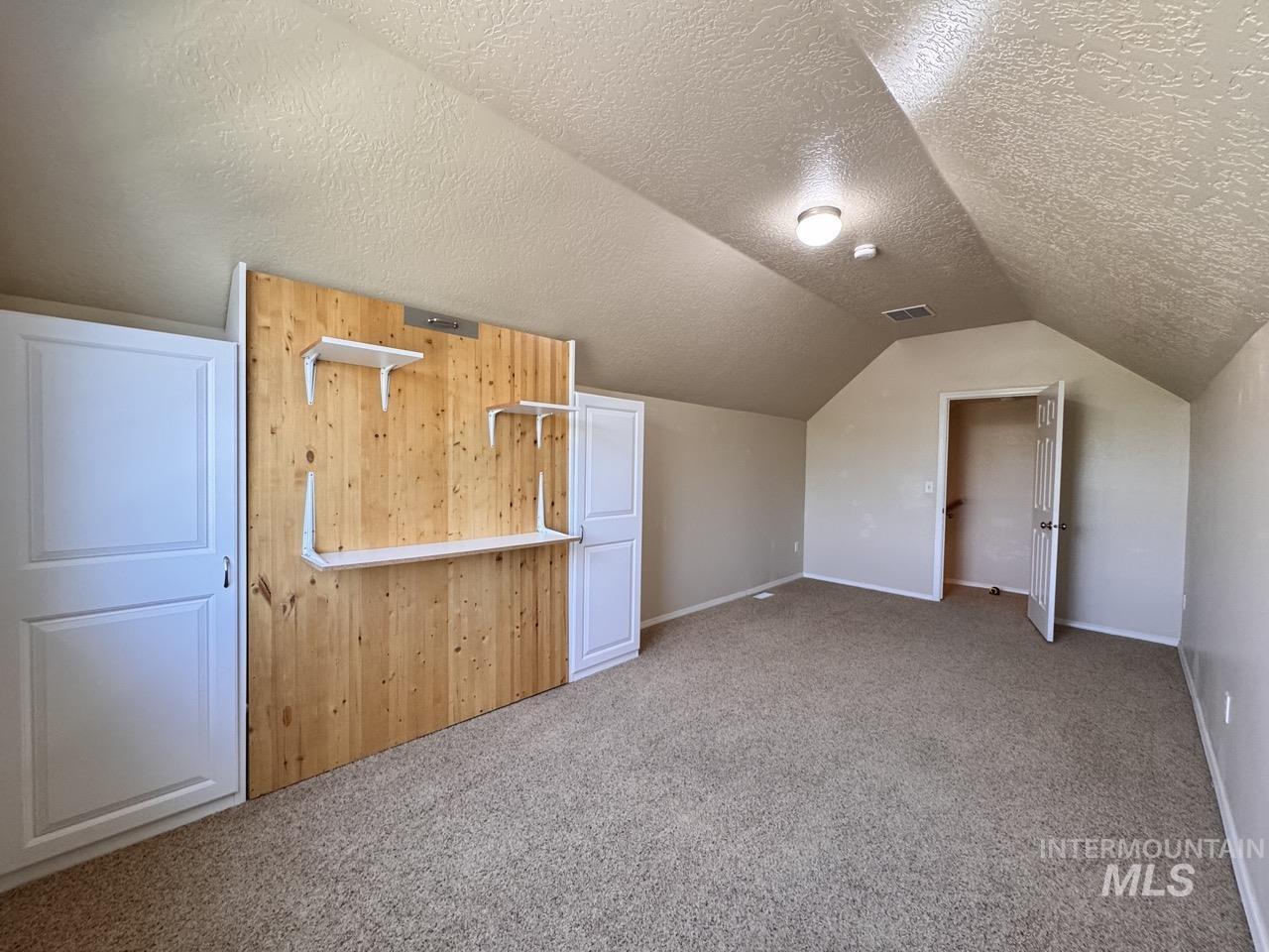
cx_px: 634
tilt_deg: -1.7
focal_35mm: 14
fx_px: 513
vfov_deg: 85.7
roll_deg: -1.0
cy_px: 476
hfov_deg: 102.1
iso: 250
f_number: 2.2
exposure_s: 1/120
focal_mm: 2.22
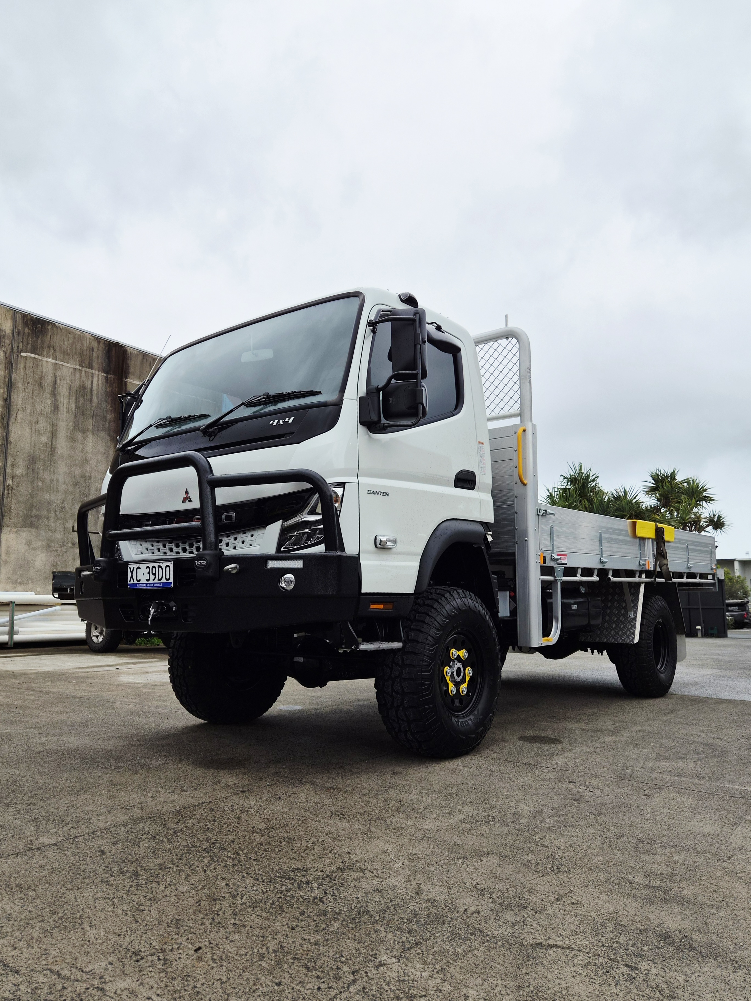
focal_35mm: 23
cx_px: 376
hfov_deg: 58.9
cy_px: 500
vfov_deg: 73.9
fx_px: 666
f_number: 1.8
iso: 50
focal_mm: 5.4
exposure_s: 1/1429
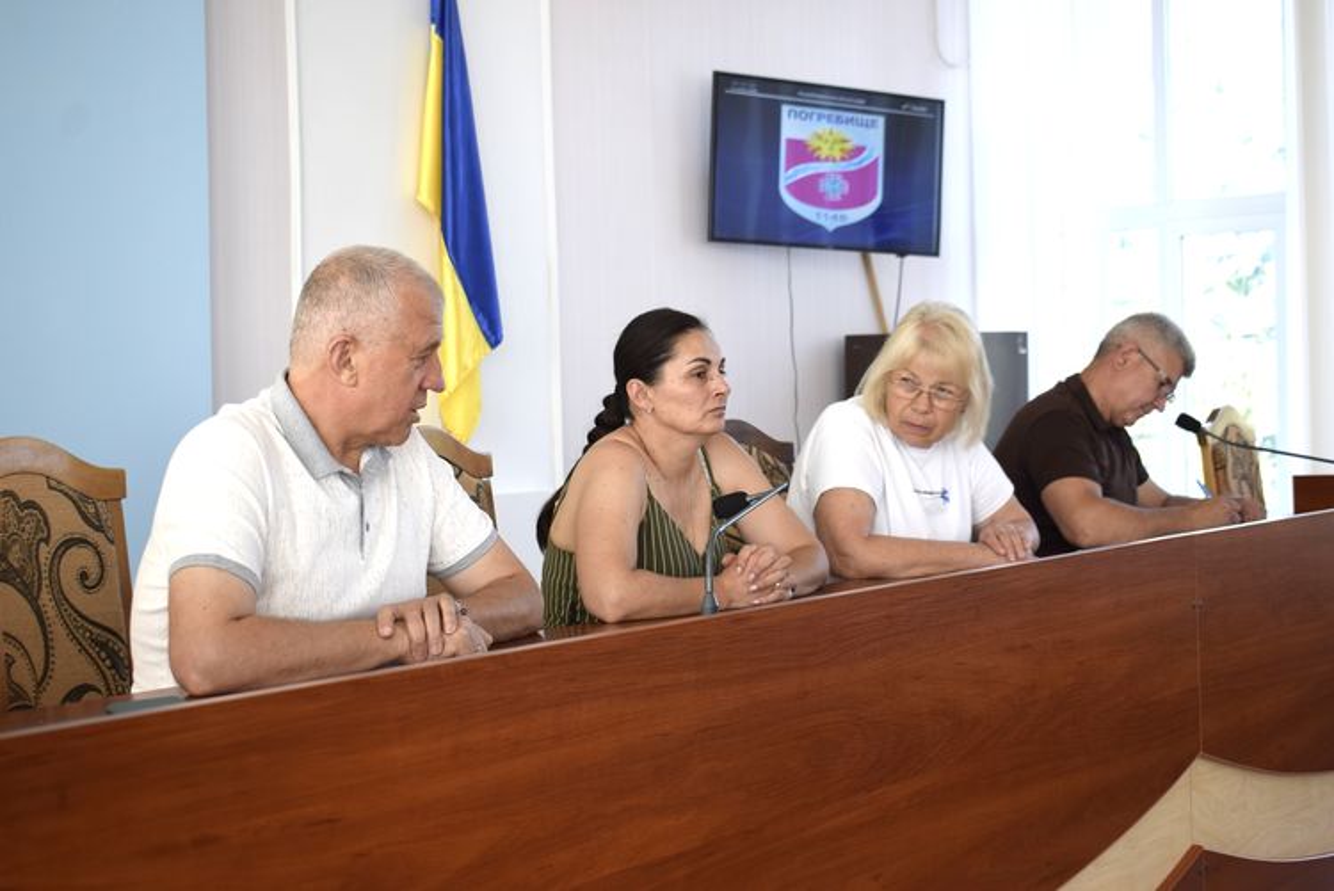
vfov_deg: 28.1
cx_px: 667
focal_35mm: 48
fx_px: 1780
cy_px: 446
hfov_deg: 41.1
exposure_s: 1/125
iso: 400
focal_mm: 32
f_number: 5.6
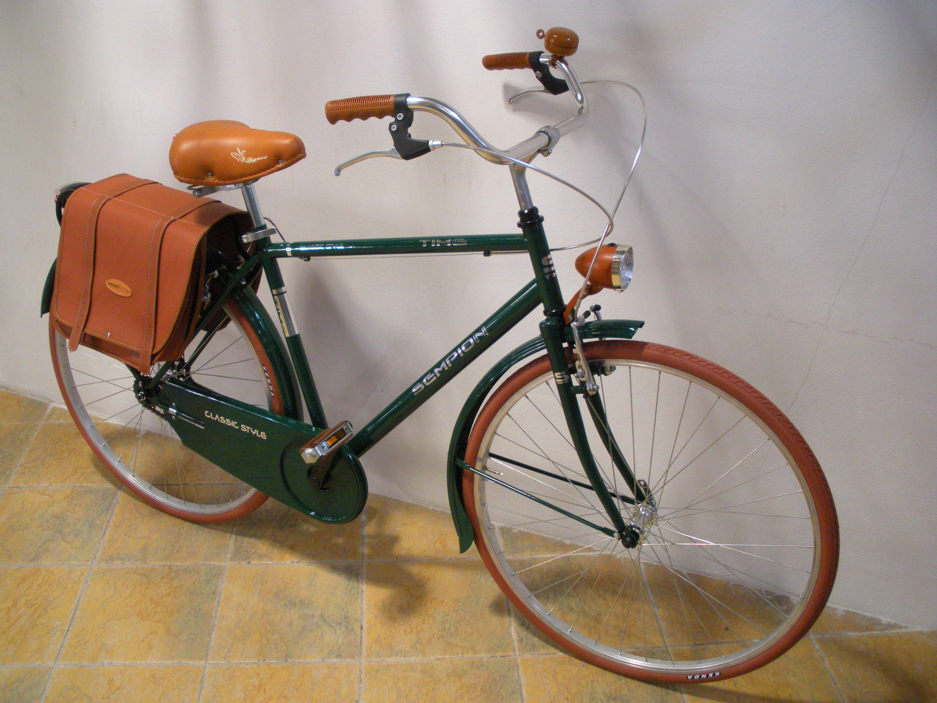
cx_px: 468
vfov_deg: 39.7
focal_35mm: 36
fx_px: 974
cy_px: 352
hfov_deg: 51.4
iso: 310
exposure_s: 1/58
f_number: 3.5
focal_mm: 6.3
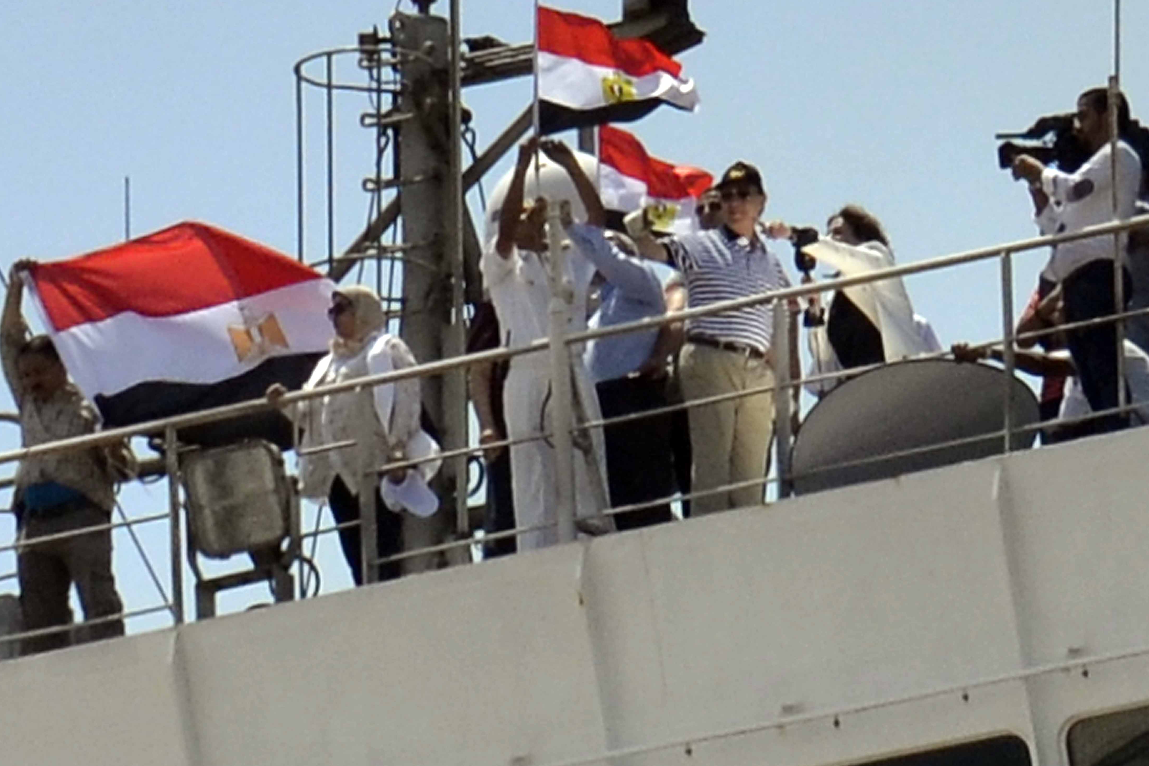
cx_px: 572
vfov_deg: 7.8
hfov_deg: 11.6
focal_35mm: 177
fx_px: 5635
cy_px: 362
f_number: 10
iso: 400
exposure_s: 1/1600
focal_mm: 105
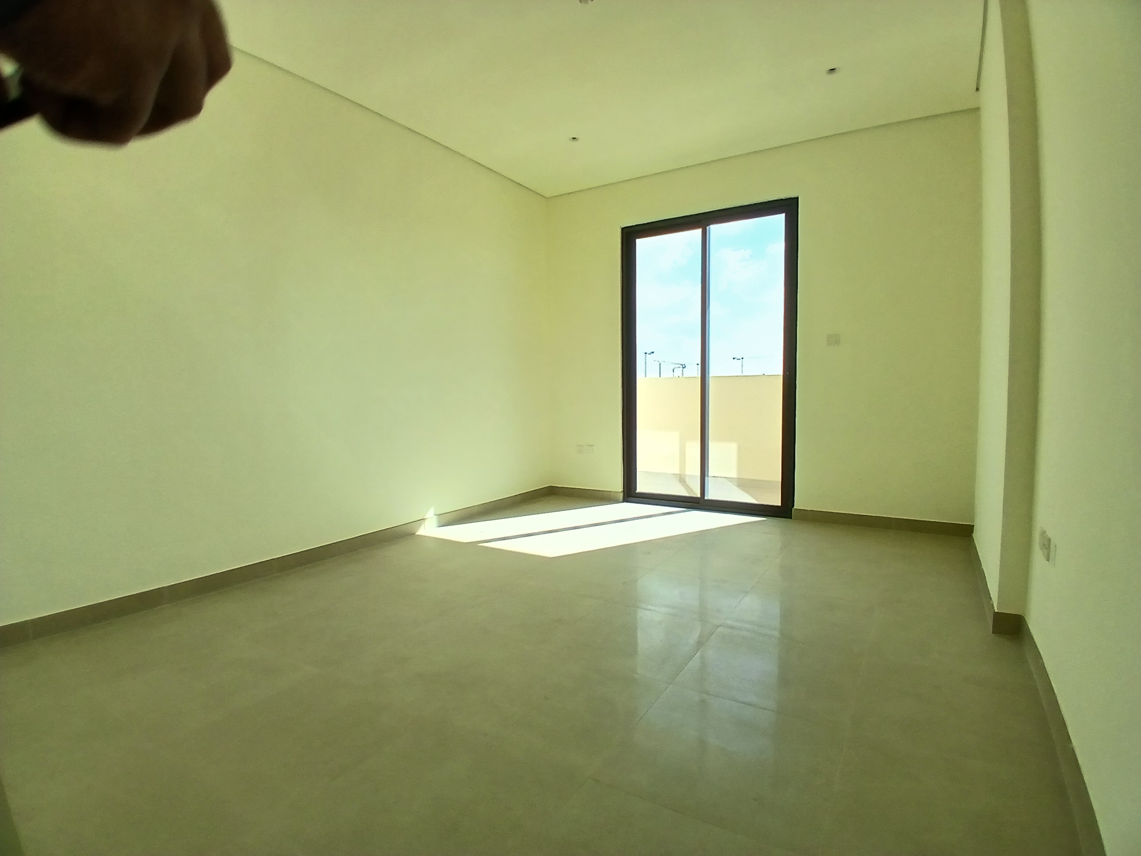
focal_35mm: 17
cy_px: 428
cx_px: 570
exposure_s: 1/186
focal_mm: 1.4
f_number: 2.2
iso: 50
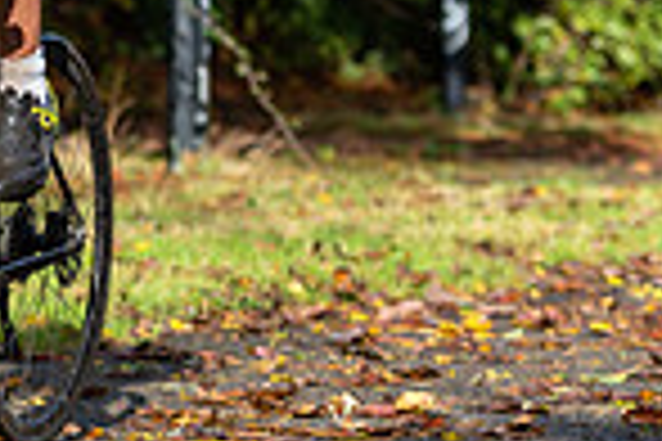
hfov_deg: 6.0
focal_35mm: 340
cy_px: -353
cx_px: -77
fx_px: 6252
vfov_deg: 4.0
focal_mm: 86
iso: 200
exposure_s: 1/2000
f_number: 3.2
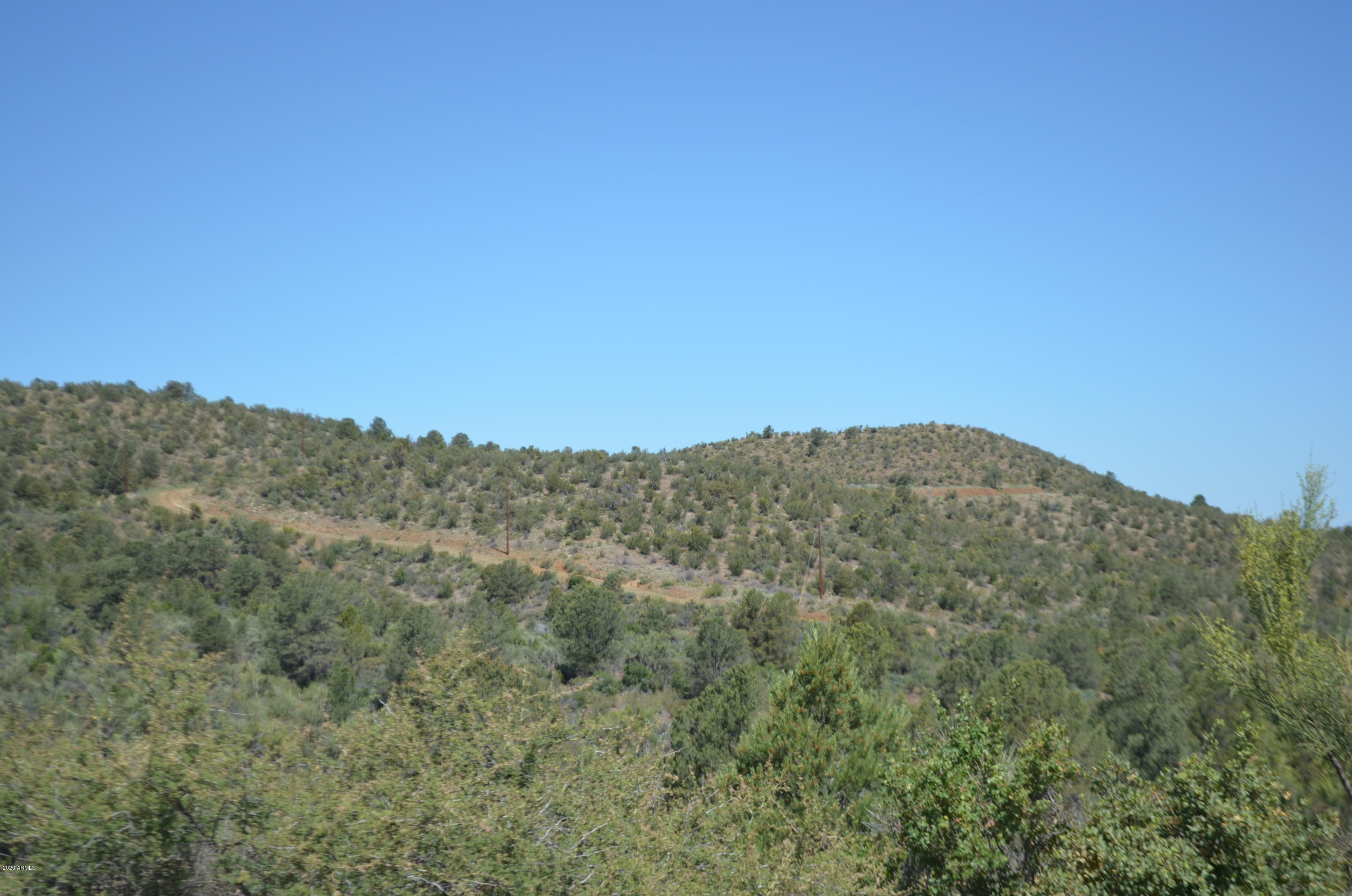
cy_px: 448
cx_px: 676
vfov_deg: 18.8
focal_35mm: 72
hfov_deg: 28.1
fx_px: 2698
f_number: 5.6
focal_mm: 48
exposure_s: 1/1000
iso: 200
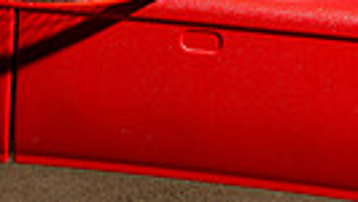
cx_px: 180
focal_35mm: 166
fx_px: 1577
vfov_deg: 6.7
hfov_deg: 13.0
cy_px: -401
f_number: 4
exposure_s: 1/250
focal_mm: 47
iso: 80
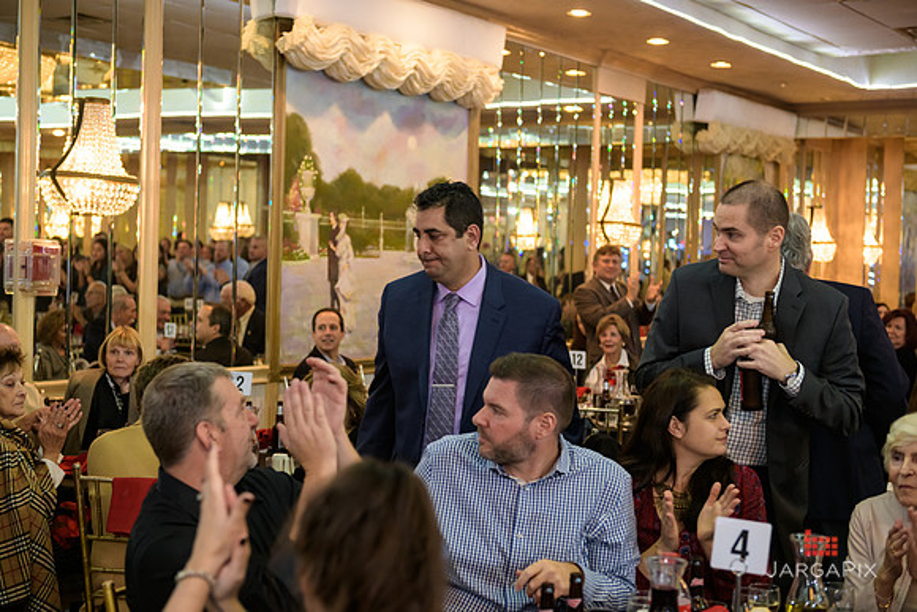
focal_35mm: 55
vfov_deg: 24.6
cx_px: 458
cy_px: 306
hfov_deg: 36.2
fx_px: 1401
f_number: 3.2
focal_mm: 55
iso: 1000
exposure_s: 1/125
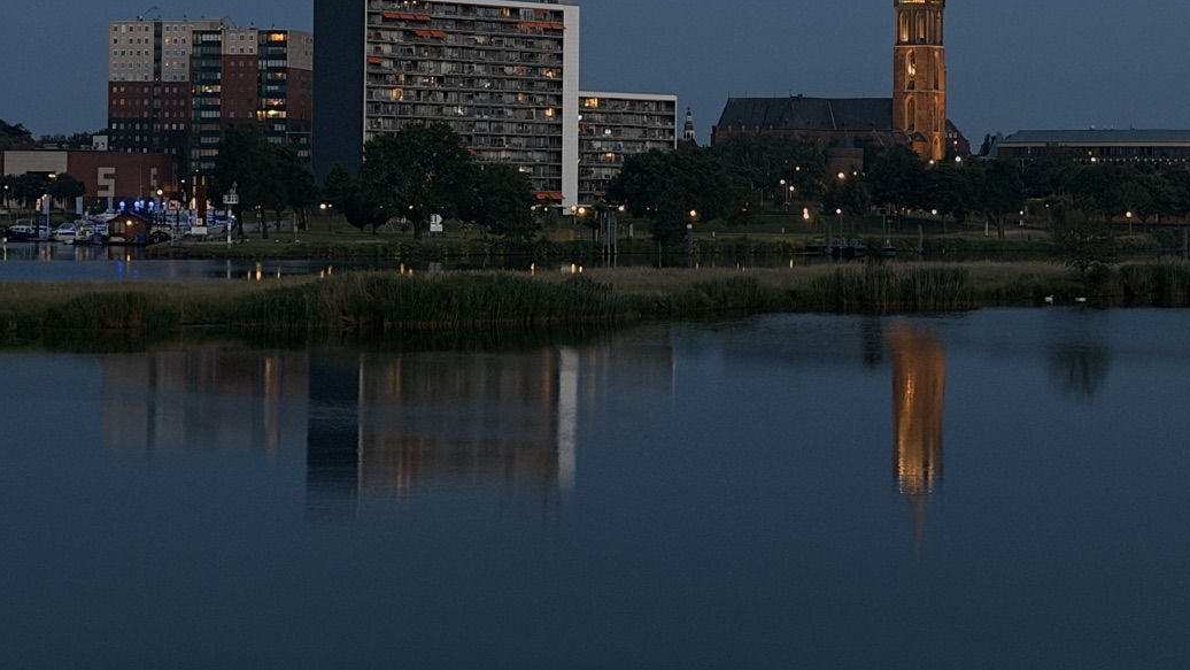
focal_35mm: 111
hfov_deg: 19.3
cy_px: 0
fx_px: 3503
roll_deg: -0.5
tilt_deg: +2.7
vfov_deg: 10.8
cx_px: 546
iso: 320
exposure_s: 1/40
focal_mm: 6.76
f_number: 1.78
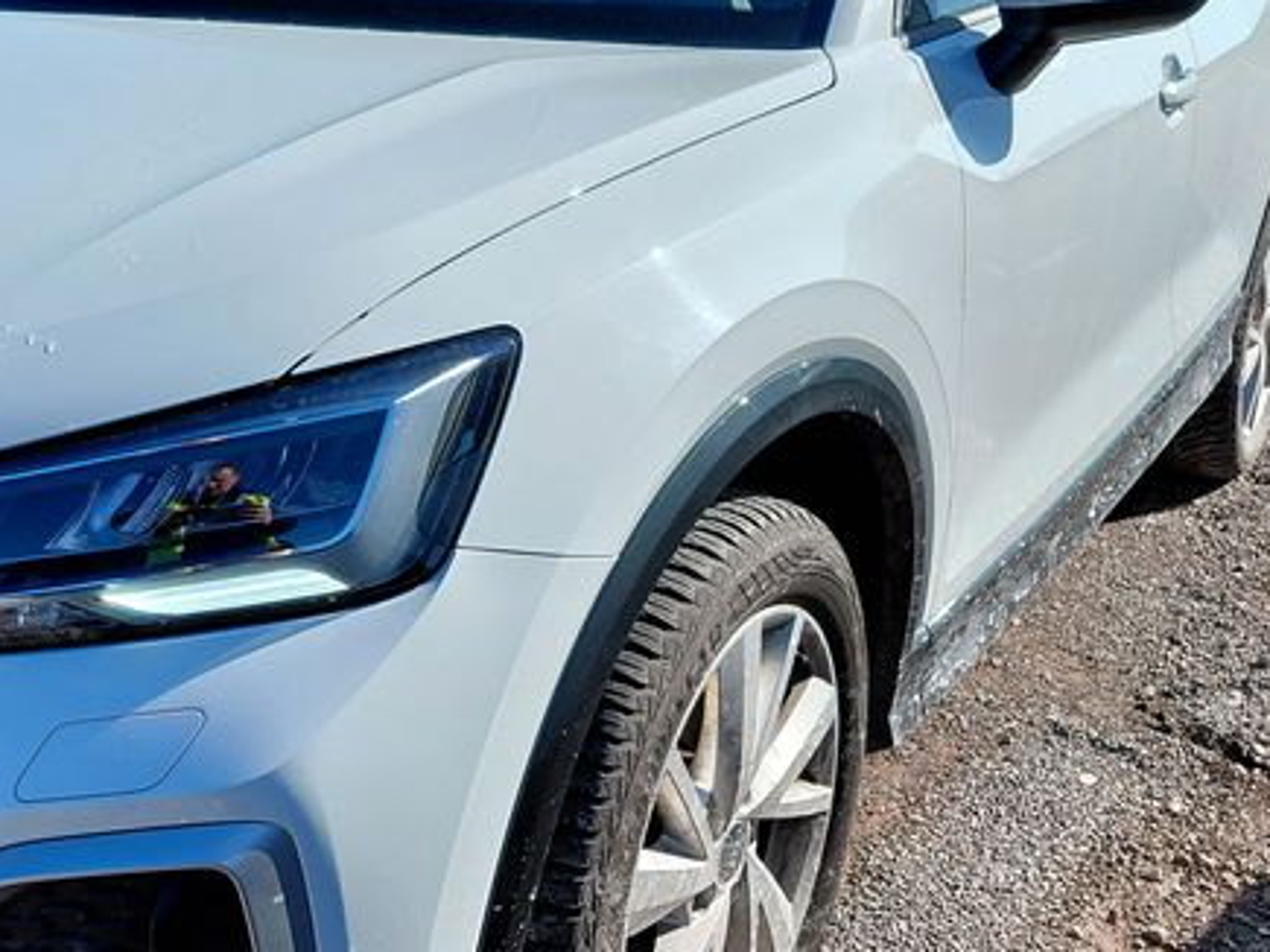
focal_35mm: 46
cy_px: 450
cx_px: 274
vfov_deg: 31.5
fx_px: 1687
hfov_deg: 39.8
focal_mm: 4.69
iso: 50
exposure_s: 1/2153
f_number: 1.8
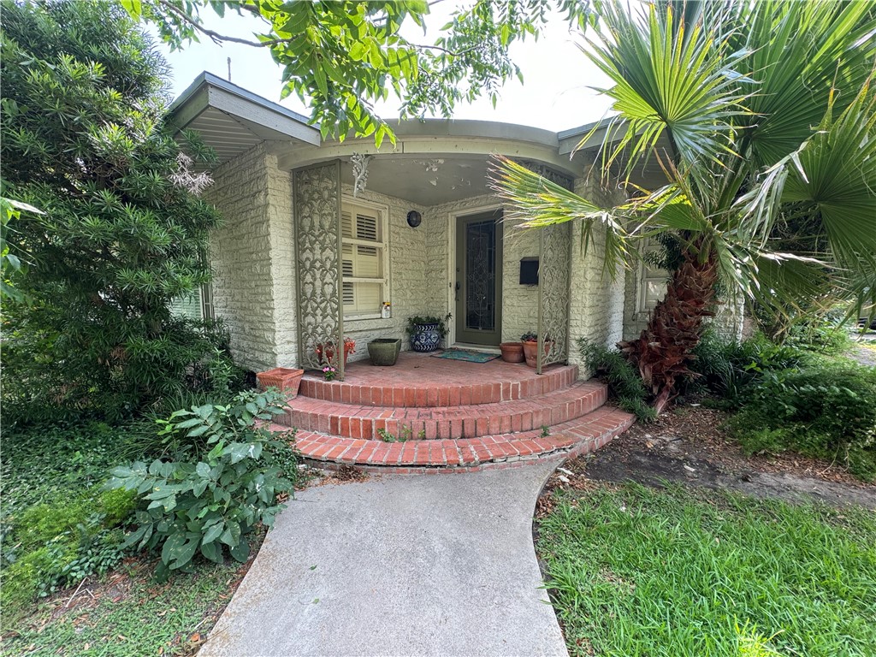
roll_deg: +0.6
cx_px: 438
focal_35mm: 14
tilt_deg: -6.4
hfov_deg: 102.1
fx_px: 354
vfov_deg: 85.7
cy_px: 328
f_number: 2.2
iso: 40
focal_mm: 2.22
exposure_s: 1/113
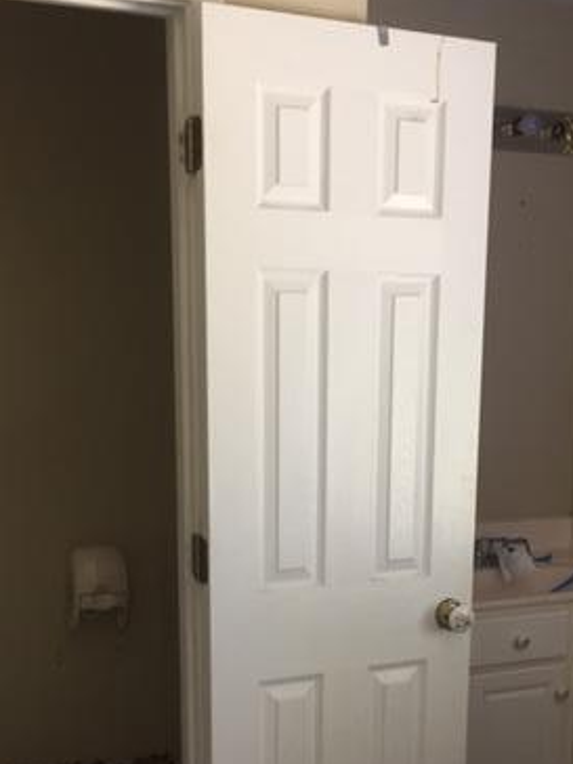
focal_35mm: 51
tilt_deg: -13.8
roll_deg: -1.1
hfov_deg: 28.5
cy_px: 590
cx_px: 317
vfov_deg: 36.5
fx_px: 1126
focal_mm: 4.15
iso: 80
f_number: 2.2
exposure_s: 1/30
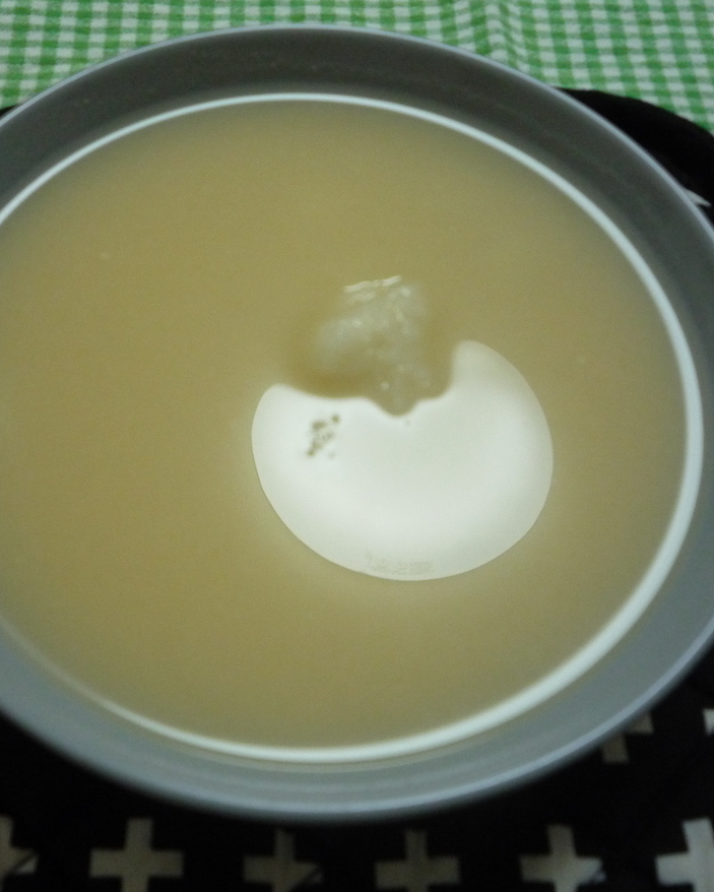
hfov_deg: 37.1
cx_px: 269
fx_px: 1056
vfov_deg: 45.8
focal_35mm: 40
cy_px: 441
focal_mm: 5.2
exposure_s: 1/30
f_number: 3.3
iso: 320
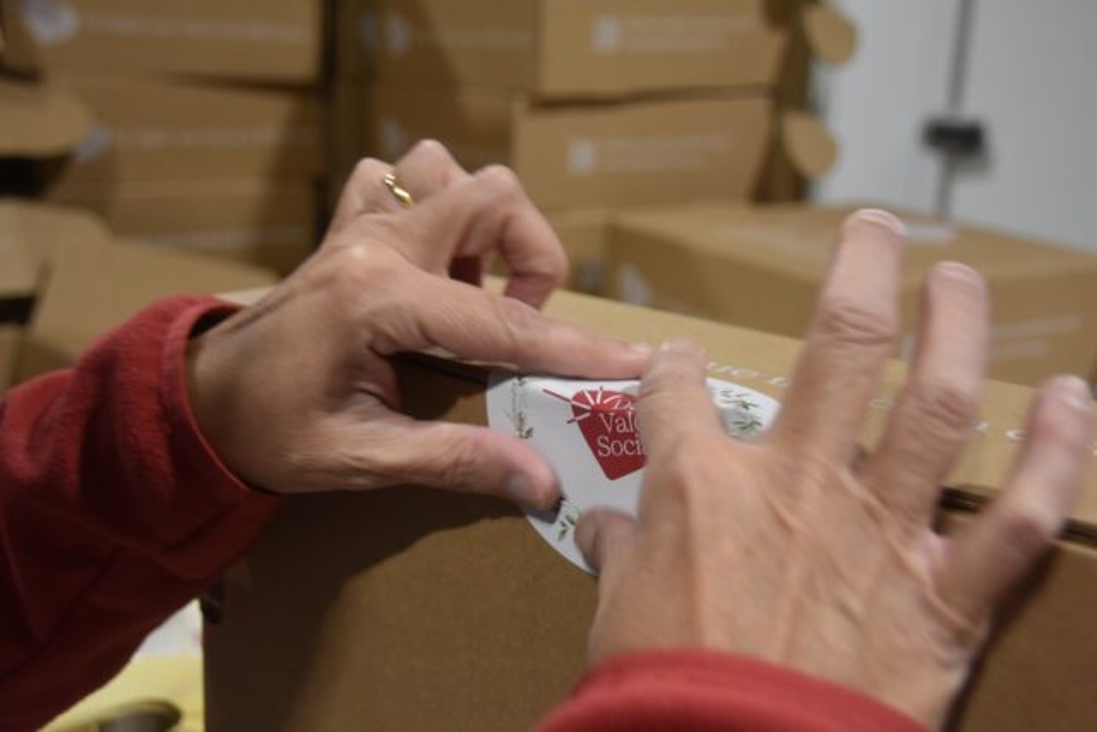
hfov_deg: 43.6
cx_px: 548
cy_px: 366
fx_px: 1371
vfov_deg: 29.9
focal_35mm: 45
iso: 800
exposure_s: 1/80
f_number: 4.2
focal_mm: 30
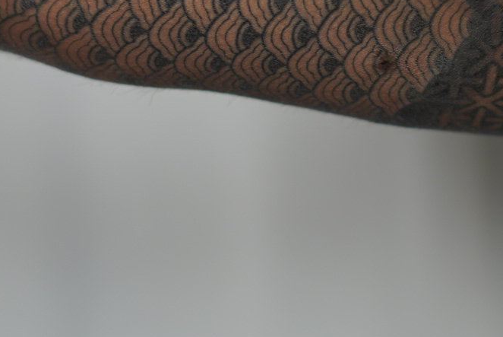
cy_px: 38
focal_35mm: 122
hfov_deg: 16.7
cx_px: 351
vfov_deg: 11.2
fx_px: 1706
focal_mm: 50
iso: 200
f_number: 2.2
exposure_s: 1/800
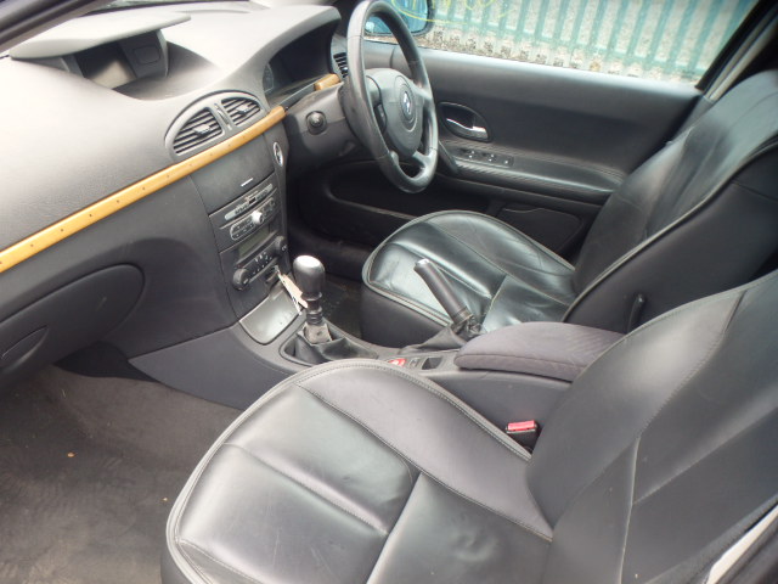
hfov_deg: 54.0
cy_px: 292
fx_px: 764
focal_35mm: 34
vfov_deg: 41.8
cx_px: 389
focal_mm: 6.1
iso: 200
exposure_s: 1/40
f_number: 4.4
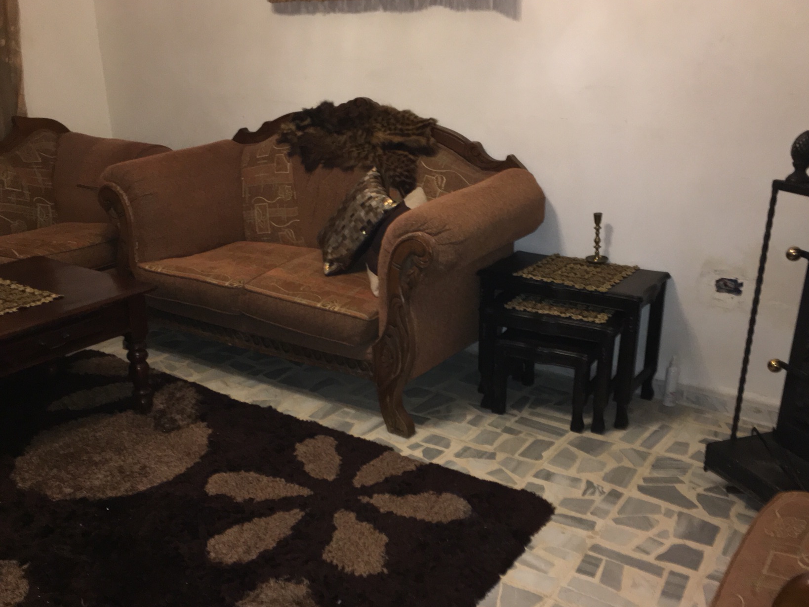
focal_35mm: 34
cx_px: 411
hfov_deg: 54.0
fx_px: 794
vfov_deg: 41.7
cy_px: 343
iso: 100
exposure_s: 1/17
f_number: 2.2
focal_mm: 4.15
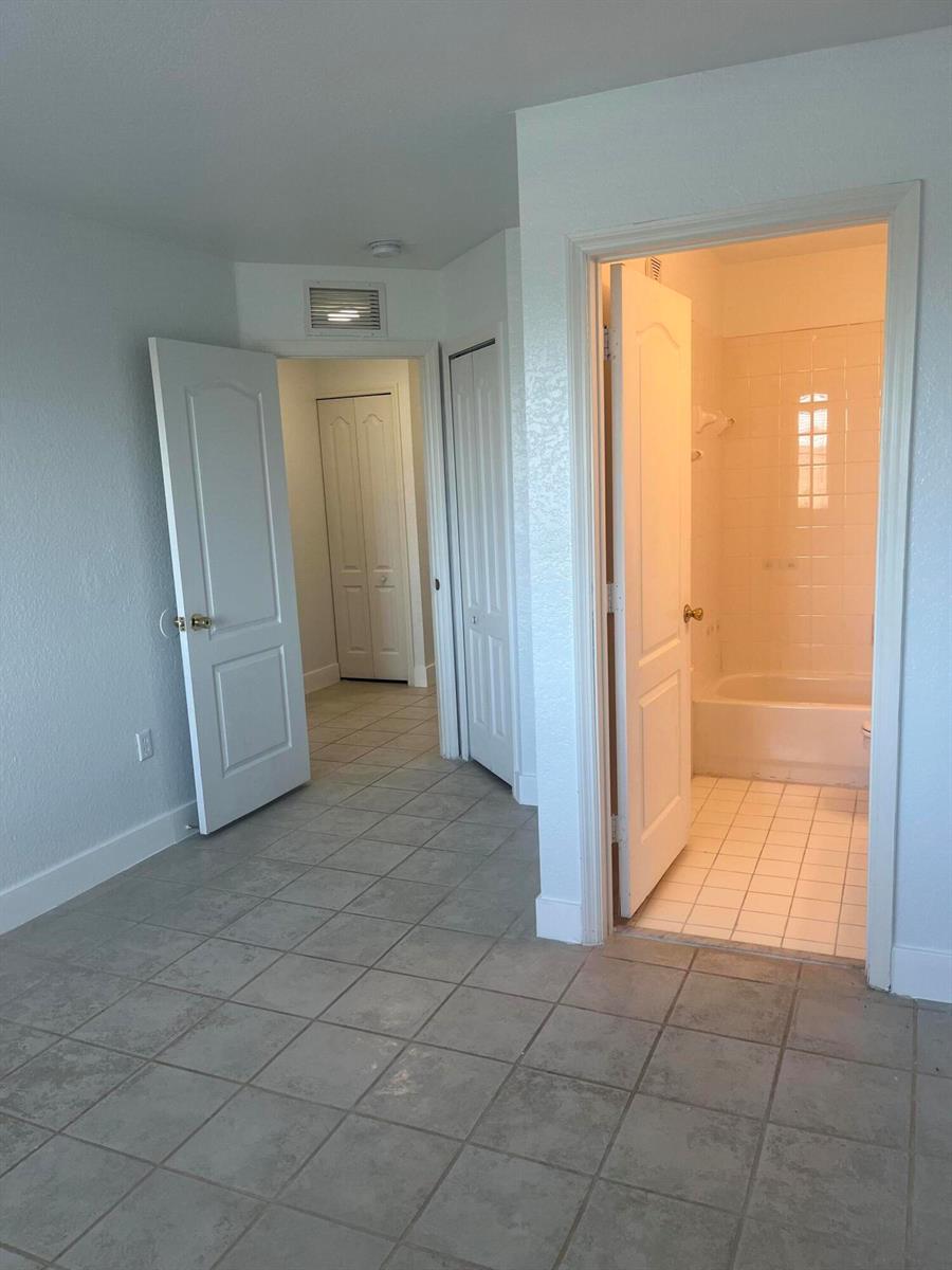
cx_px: 476
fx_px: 953
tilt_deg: -9.8
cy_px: 635
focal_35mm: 26
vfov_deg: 67.3
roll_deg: +1.6
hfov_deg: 53.1
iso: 80
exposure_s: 1/120
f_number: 1.6
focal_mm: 5.1
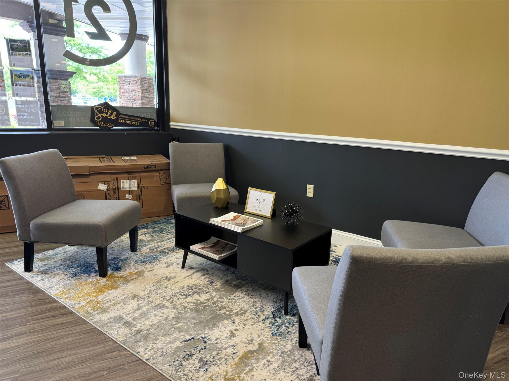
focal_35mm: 24
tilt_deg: -14.4
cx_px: 254
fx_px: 353
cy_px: 190
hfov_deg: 71.6
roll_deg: -1.8
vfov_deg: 56.8
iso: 125
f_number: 1.78
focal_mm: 6.76
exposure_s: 1/60
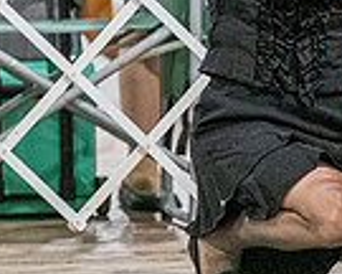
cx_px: -341
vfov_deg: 2.5
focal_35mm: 614
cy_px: 3
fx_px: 6215
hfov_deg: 3.1
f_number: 3.5
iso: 6400
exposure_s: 1/250
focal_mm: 131
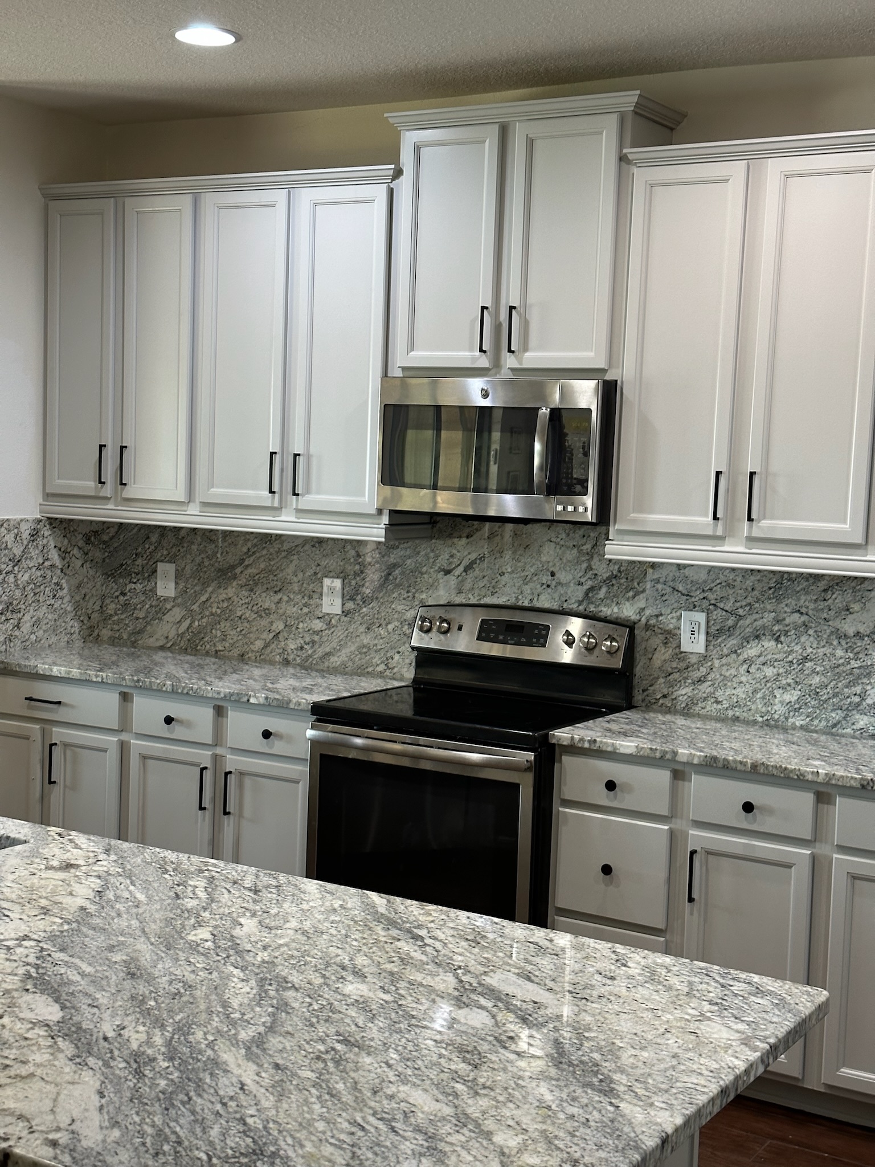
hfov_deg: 30.3
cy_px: 584
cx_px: 438
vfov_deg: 39.7
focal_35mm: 48
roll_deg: -2.6
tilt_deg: -5.2
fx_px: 1618
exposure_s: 1/60
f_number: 1.78
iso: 125
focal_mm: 6.86
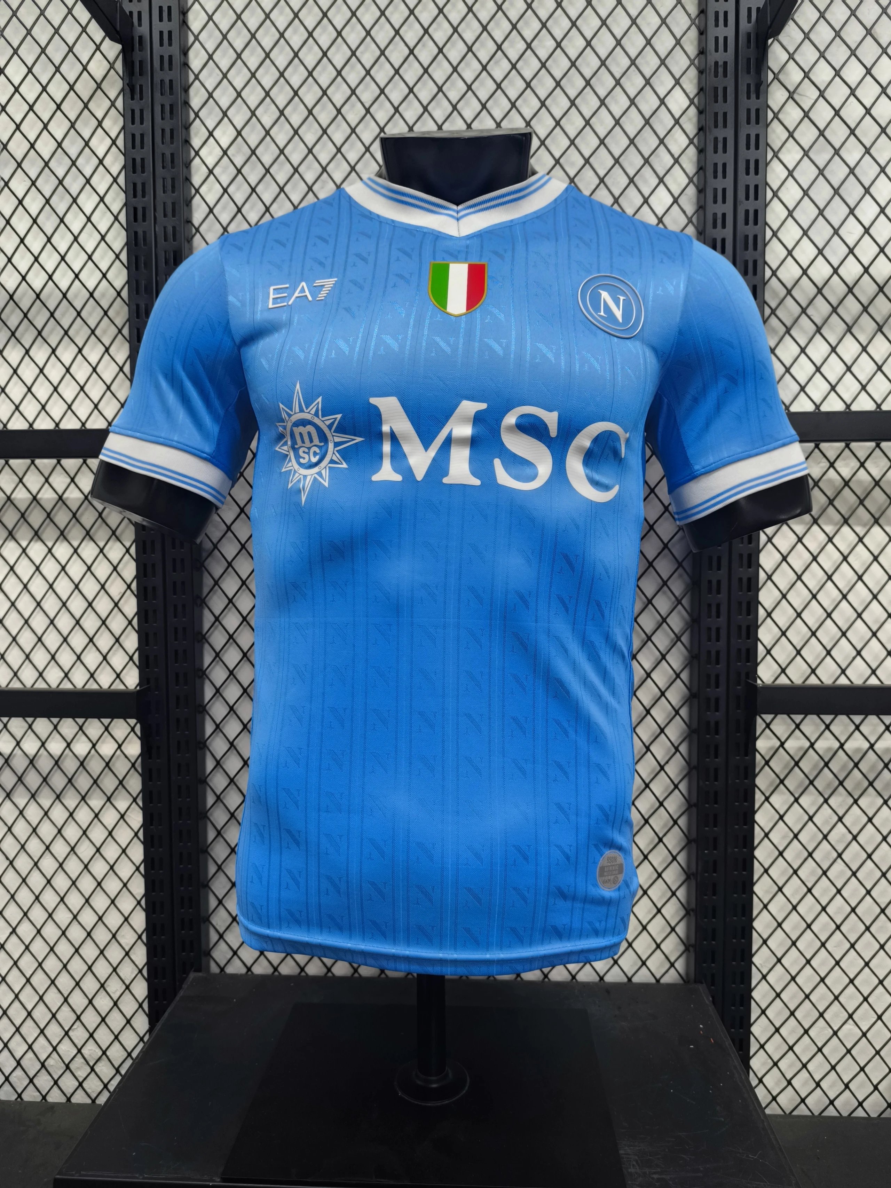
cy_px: 594
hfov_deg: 58.9
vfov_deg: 73.9
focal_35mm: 23
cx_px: 446
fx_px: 789
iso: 500
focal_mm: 6.14
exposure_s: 1/50
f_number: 1.65
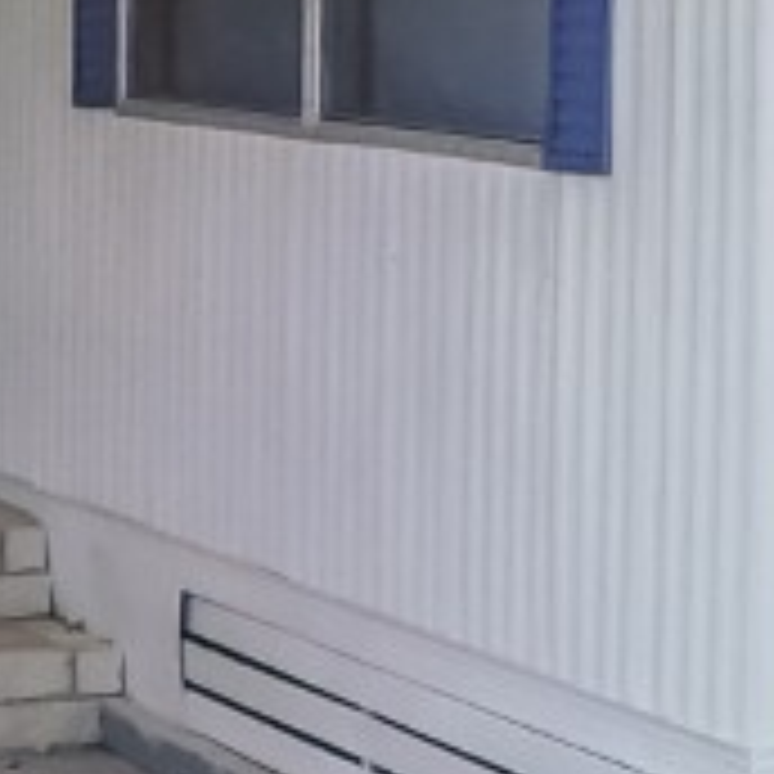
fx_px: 4300
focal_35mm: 170
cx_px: 1404
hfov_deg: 9.7
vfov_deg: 10.2
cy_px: 9
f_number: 3
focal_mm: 4
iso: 125
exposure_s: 1/640
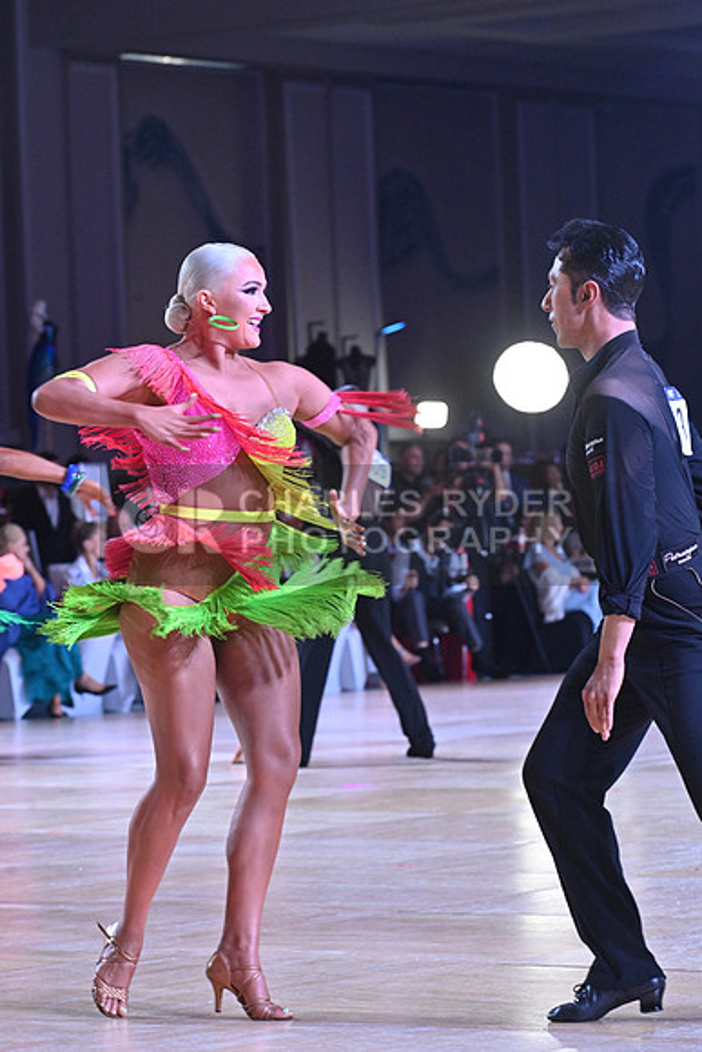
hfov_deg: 9.5
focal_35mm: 145
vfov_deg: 14.2
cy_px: 526
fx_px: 4238
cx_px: 351
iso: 4000
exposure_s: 1/400
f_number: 8
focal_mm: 145
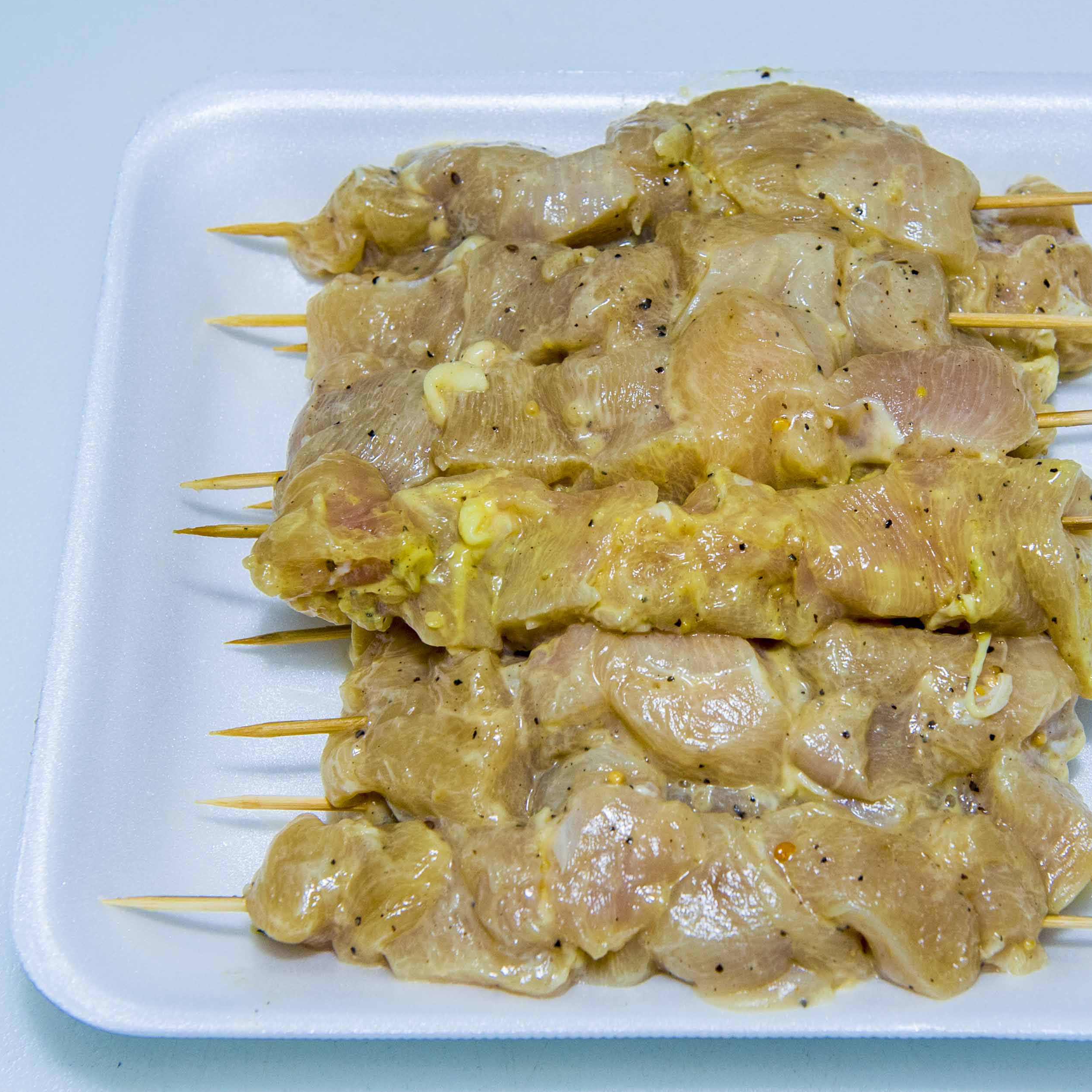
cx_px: 700
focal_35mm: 69
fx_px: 2463
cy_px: 515
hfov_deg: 24.9
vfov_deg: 25.0
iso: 1250
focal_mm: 48
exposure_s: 1/200
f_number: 6.3
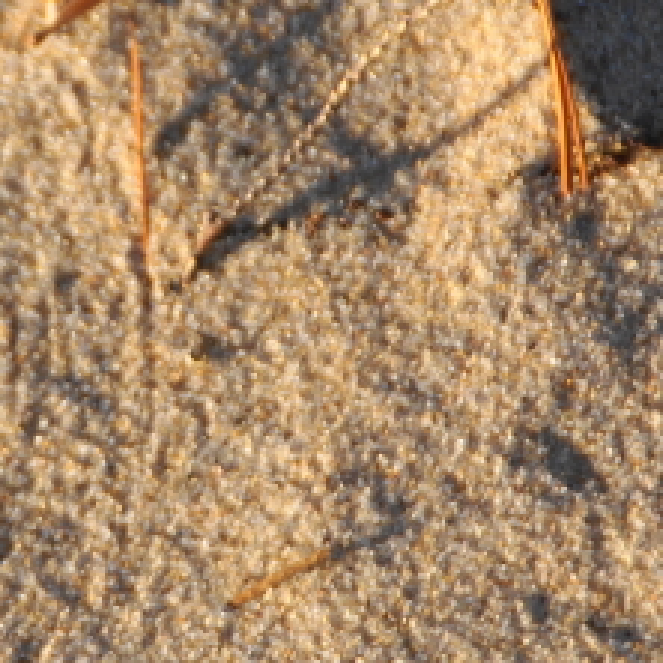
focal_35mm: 516
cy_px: 323
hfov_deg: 3.4
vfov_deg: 3.4
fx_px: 11181
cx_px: -635
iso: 160
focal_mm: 90
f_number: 5.6
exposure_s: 1/160
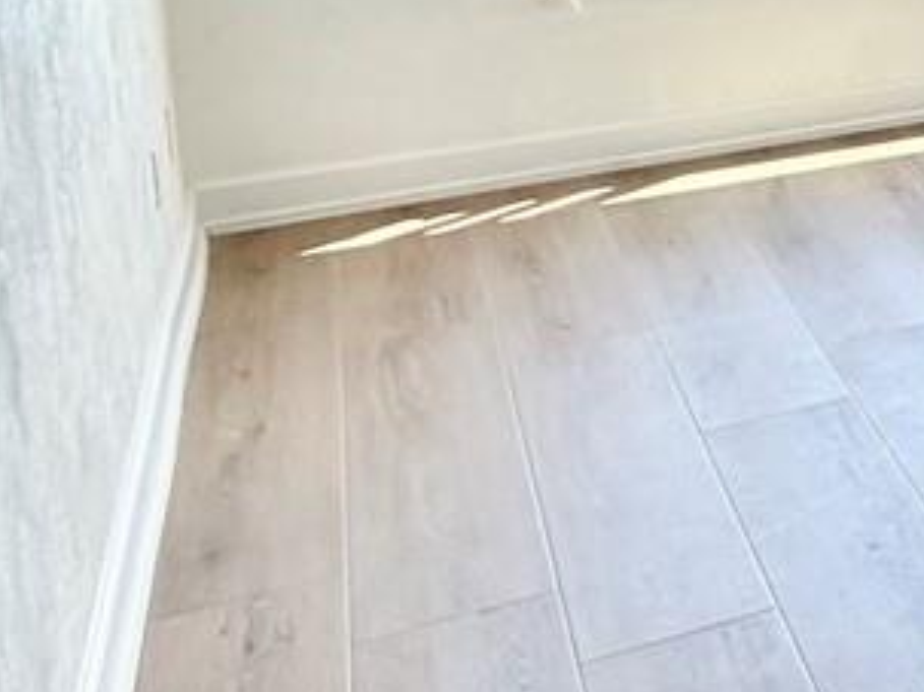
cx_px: 2083
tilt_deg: -6.5
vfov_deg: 18.6
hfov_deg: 16.1
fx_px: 1974
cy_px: -195
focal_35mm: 74
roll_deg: +0.1
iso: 80
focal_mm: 2.22
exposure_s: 1/120
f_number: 2.2
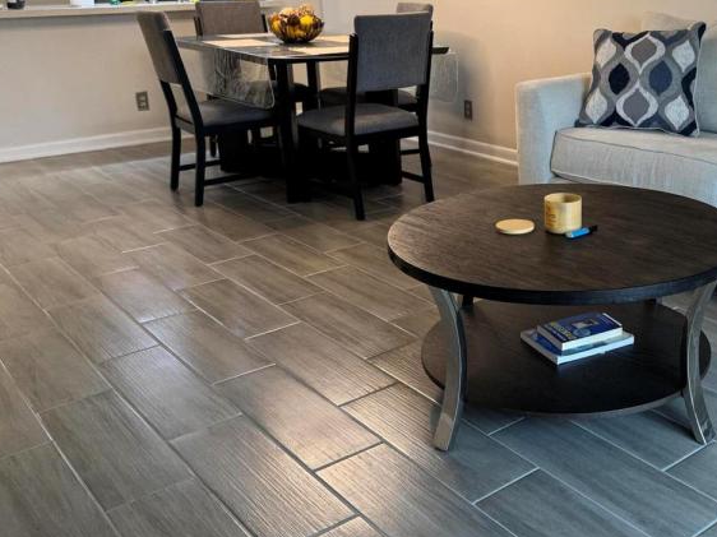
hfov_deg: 44.0
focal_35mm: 41
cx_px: 551
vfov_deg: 34.8
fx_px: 849
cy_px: 184
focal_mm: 6.76
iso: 250
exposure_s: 1/60
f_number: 1.78
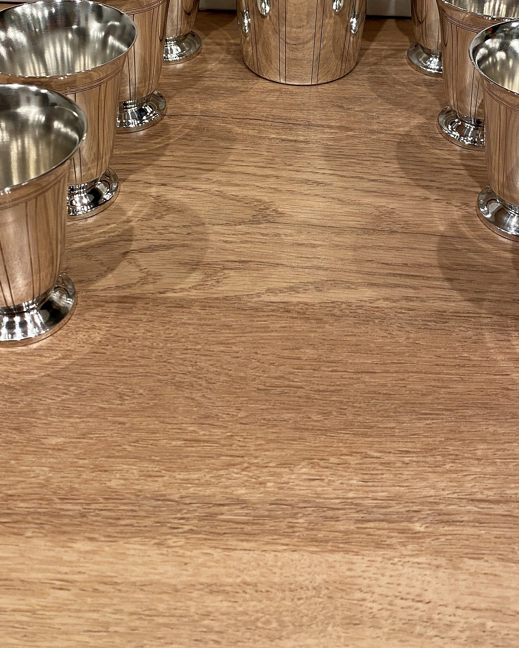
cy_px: 109
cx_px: 297
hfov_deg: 32.0
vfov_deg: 37.8
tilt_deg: -31.8
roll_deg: -1.1
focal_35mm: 47
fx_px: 902
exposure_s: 1/50
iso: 80
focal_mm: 4.25
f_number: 1.8
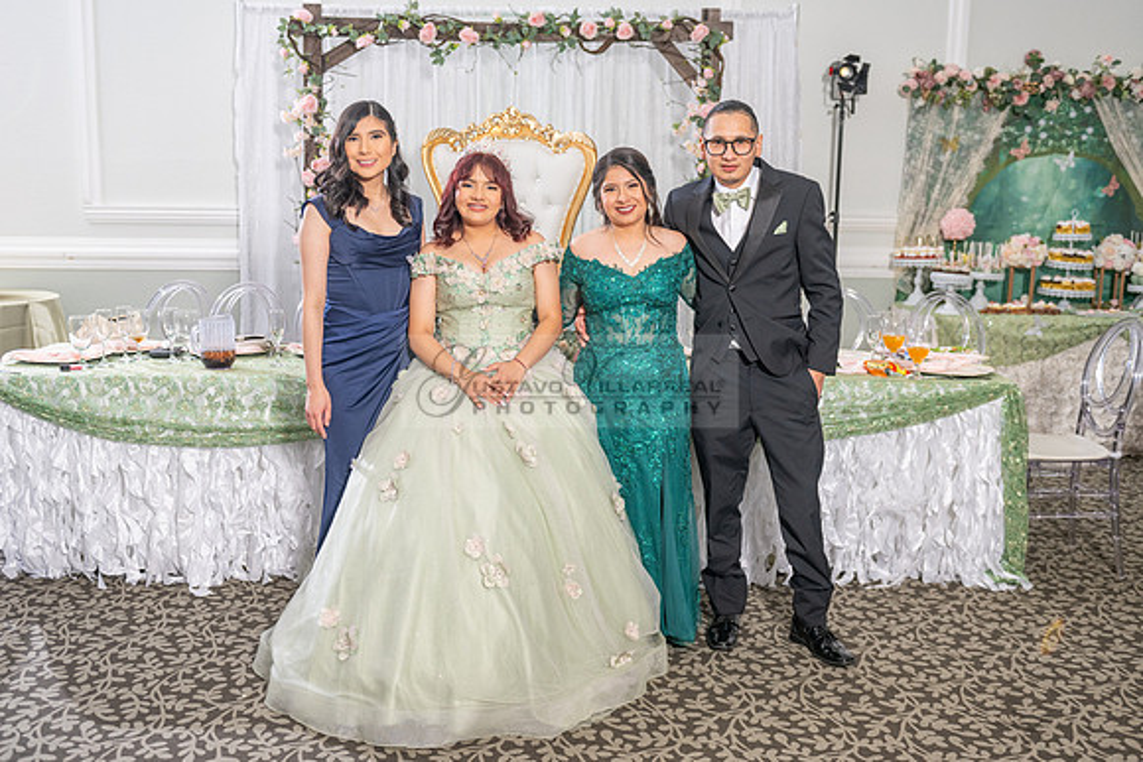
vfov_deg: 35.5
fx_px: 1192
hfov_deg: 51.2
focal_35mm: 38
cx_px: 550
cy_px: 381
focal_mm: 35
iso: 400
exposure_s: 1/160
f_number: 3.5
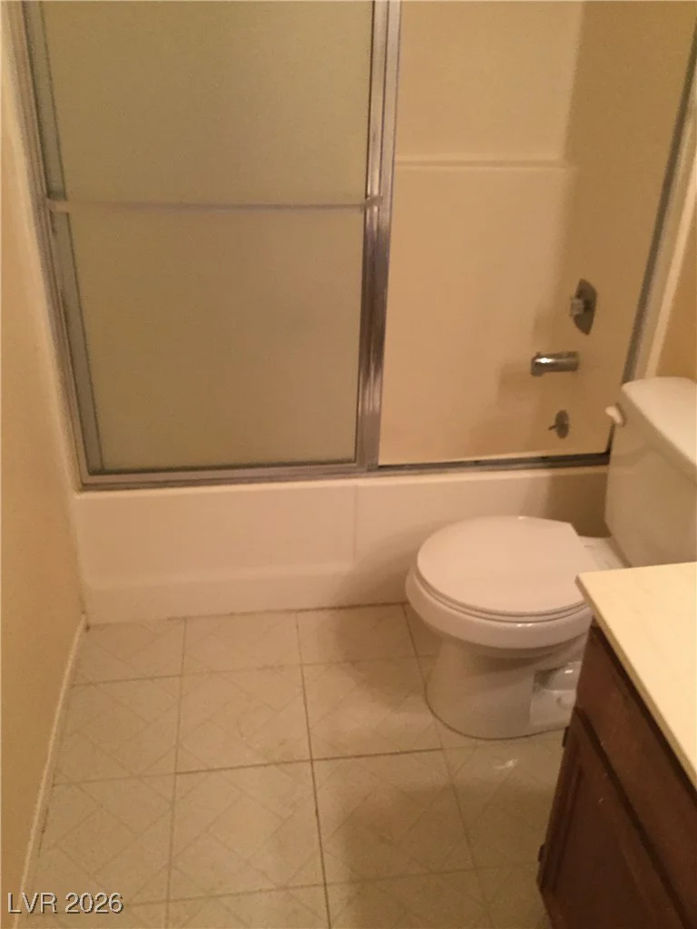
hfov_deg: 45.4
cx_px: 348
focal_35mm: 31
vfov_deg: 58.4
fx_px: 832
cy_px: 464
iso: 125
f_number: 2.4
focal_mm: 3.3
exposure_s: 1/30
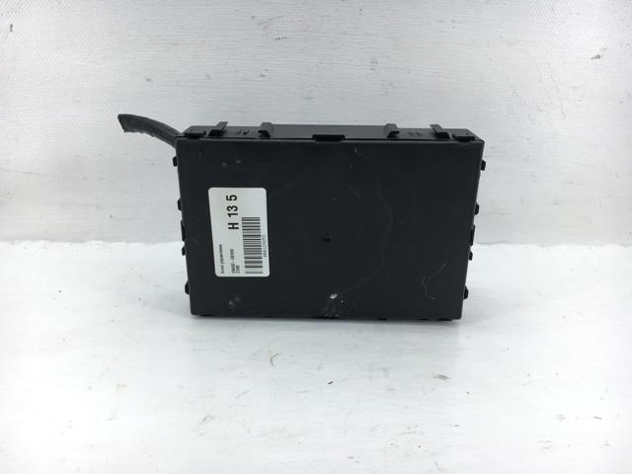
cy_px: 237
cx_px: 316
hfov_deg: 61.7
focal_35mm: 29
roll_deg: -1.4
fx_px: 529
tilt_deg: -16.9
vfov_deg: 48.2
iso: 25
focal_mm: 4.15
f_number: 2.2
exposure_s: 1/100
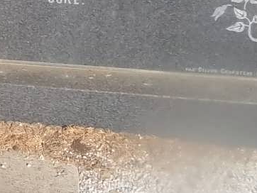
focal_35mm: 106
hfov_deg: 17.2
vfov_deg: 13.4
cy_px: -70
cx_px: -92
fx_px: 787
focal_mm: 5.7
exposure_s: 1/320
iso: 80
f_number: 5.5
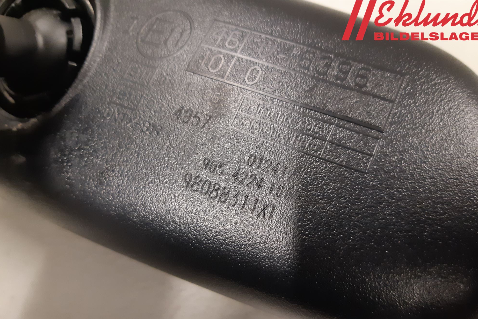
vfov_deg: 46.2
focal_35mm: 28
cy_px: 185
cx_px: 243
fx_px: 372
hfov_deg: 65.5
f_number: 1.7
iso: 200
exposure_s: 1/25
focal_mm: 3.93
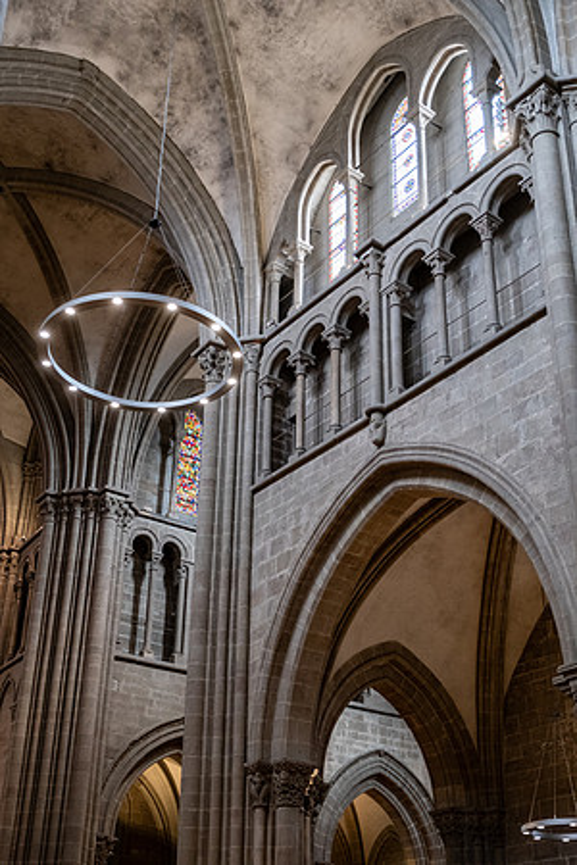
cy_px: 432
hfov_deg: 32.6
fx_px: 986
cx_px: 288
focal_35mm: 41
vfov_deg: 47.4
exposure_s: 1/20
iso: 1600
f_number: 2.8
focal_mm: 27.4
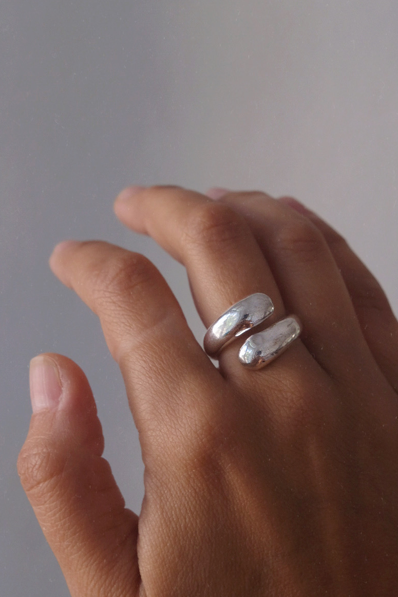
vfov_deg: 25.0
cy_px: 335
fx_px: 1343
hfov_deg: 16.8
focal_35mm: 81
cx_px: 249
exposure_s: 1/58
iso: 800
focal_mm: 35
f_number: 6.4
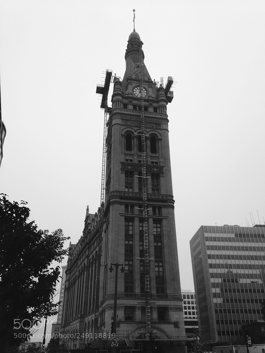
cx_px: 132
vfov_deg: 55.4
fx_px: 337
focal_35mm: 33
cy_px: 176
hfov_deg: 42.9
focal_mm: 4.12
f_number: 2.4
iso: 50
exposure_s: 1/1808
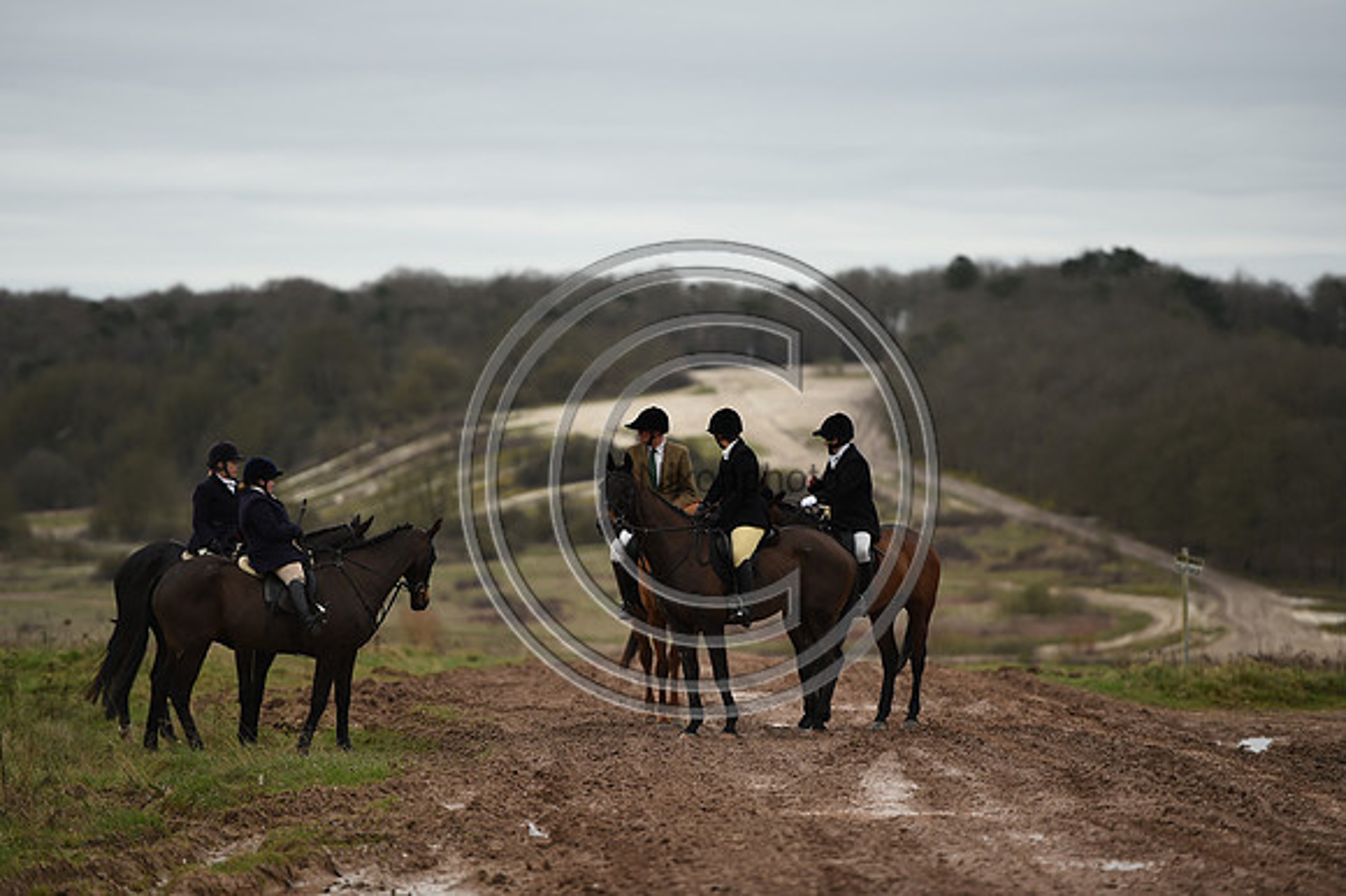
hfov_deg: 10.3
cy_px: 448
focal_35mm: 200
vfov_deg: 6.9
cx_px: 673
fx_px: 7473
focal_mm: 200
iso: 250
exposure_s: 1/1250
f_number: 3.2
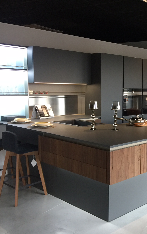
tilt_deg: -5.6
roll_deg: -0.9
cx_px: 139
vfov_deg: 47.2
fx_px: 269
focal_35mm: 42
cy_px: 117
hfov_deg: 29.0
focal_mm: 4.15
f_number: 2.2
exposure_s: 1/33
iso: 64
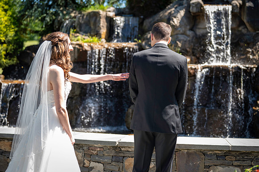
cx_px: 130
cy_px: 86
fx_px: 503
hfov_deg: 28.9
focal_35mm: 70
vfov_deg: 19.4
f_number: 3.5
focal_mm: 70
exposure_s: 1/2000
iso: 1000
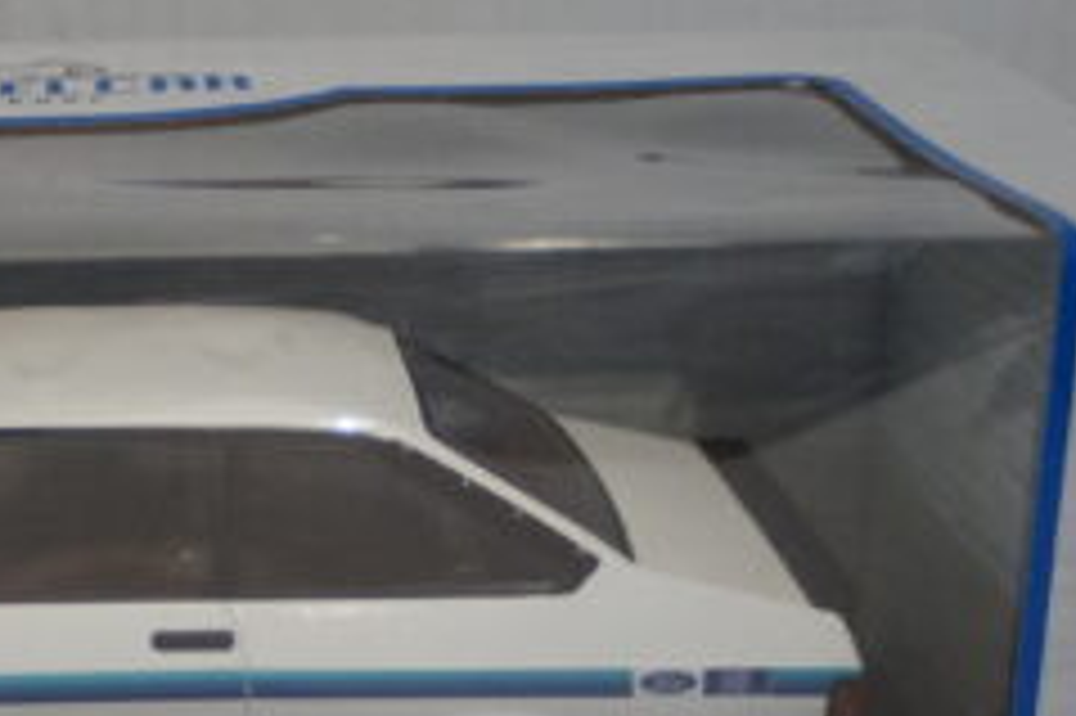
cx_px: 68
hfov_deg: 21.1
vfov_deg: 14.4
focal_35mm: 94
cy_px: 601
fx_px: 2808
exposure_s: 1/160
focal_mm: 30
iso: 1600
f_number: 4
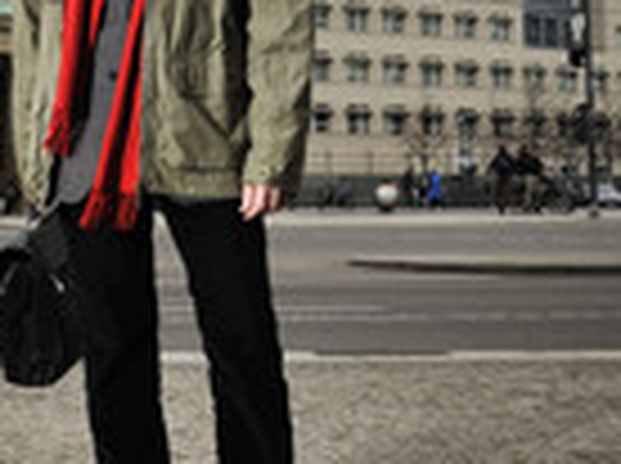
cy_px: 131
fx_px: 1916
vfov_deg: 13.8
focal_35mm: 107
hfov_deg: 16.7
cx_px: -308
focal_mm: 34
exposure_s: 1/250
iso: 250
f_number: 7.1
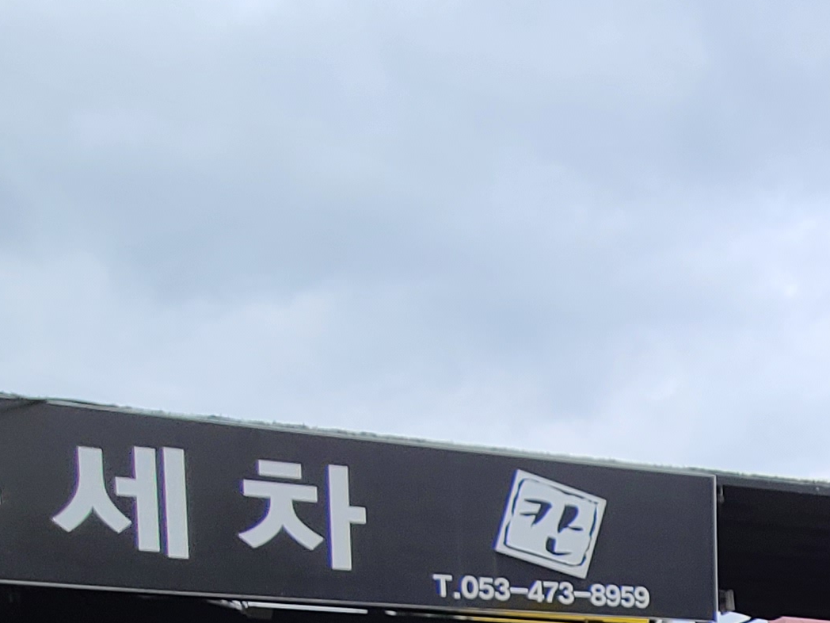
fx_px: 1199
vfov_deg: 25.0
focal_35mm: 50
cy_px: 825
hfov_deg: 27.7
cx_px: 1209
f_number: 2.2
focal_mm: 2.2
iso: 50
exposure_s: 1/636
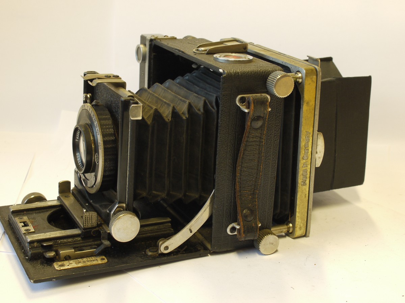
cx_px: 202
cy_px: 152
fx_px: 702
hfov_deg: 32.2
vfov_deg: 24.4
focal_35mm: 60
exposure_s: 1/13
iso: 400
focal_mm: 30
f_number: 8
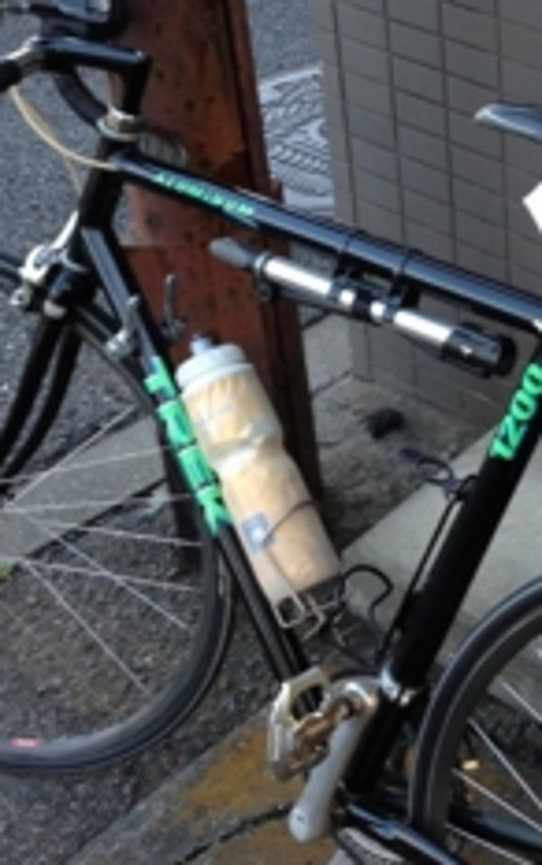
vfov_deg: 28.5
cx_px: 457
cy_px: 330
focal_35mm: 72
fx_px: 1699
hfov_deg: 17.9
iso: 64
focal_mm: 4.13
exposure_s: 1/120
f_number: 2.4
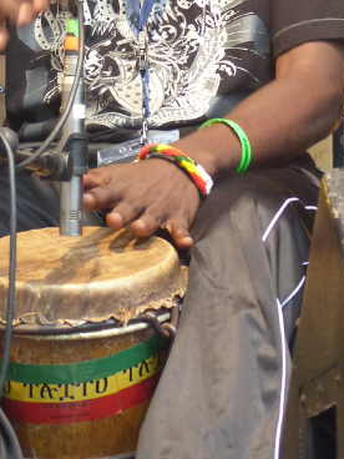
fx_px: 3273
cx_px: 118
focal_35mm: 247
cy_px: 74
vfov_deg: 8.0
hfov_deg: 6.0
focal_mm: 16.4
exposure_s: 1/60
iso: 250
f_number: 2.8
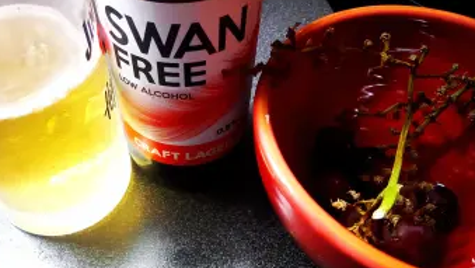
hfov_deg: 55.0
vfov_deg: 32.9
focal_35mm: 36
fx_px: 454
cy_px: 133
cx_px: 200
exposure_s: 1/20
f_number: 2
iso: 950
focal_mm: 3.54
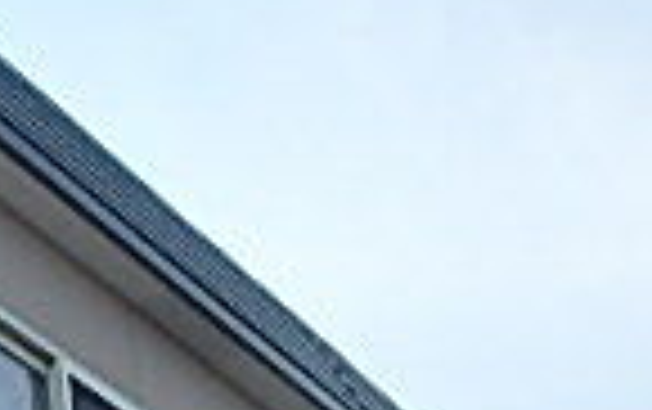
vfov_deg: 11.9
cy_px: 838
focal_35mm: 98
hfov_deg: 17.8
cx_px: -454
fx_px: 1743
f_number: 3.5
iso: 125
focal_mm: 3.7
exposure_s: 1/1000
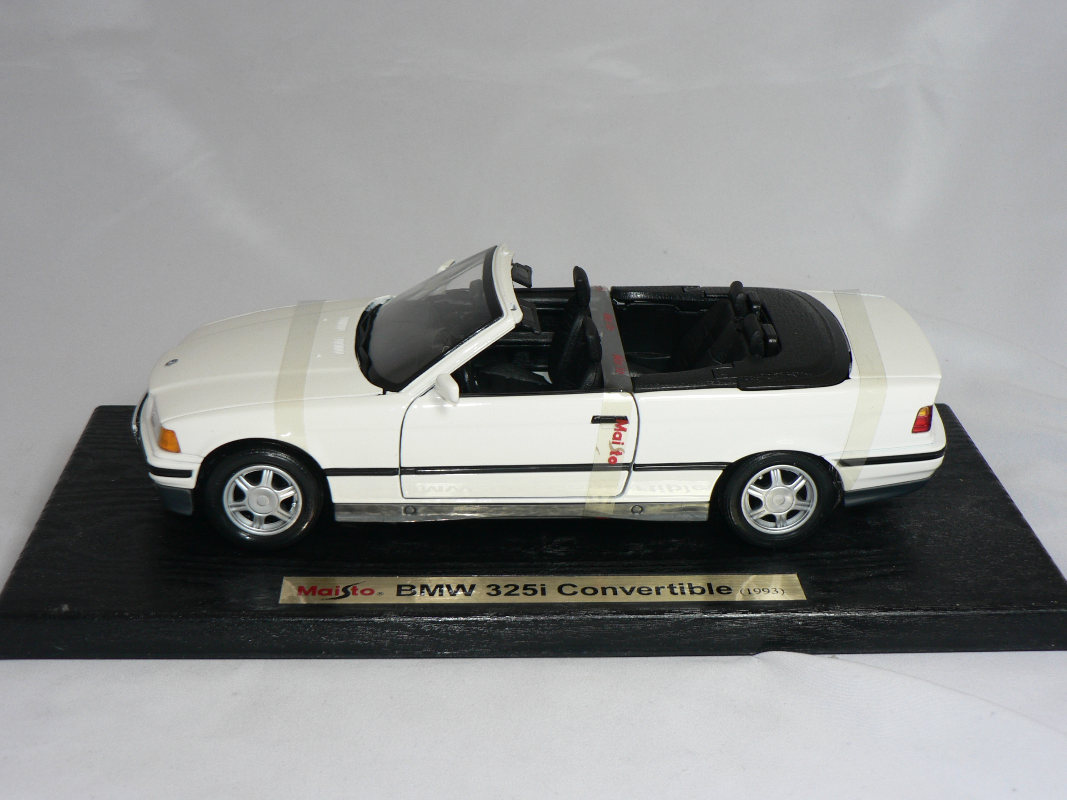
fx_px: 1664
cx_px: 534
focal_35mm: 54
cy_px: 400
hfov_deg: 35.5
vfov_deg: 27.0
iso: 80
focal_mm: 9.1
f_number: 2.8
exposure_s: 1/60
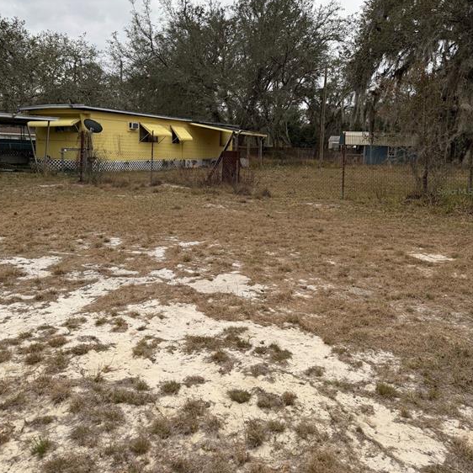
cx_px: 232
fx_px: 448
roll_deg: -1.6
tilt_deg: -5.3
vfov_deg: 55.2
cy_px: 191
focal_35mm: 29
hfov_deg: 55.6
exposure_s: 1/180
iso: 64
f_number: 1.78
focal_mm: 6.76
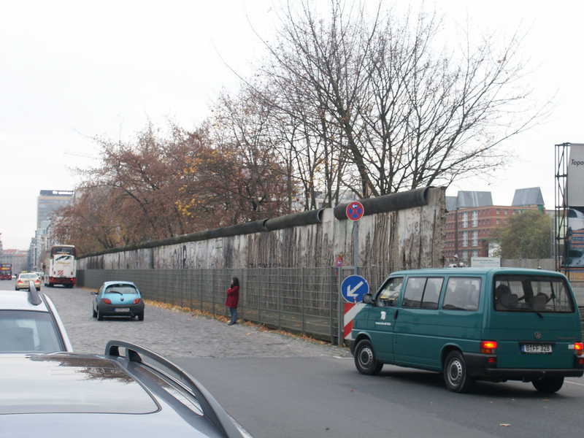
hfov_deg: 38.2
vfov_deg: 29.1
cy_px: 219
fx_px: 844
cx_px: 292
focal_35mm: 50
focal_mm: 12.92
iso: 100
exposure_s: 1/60
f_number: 5.6
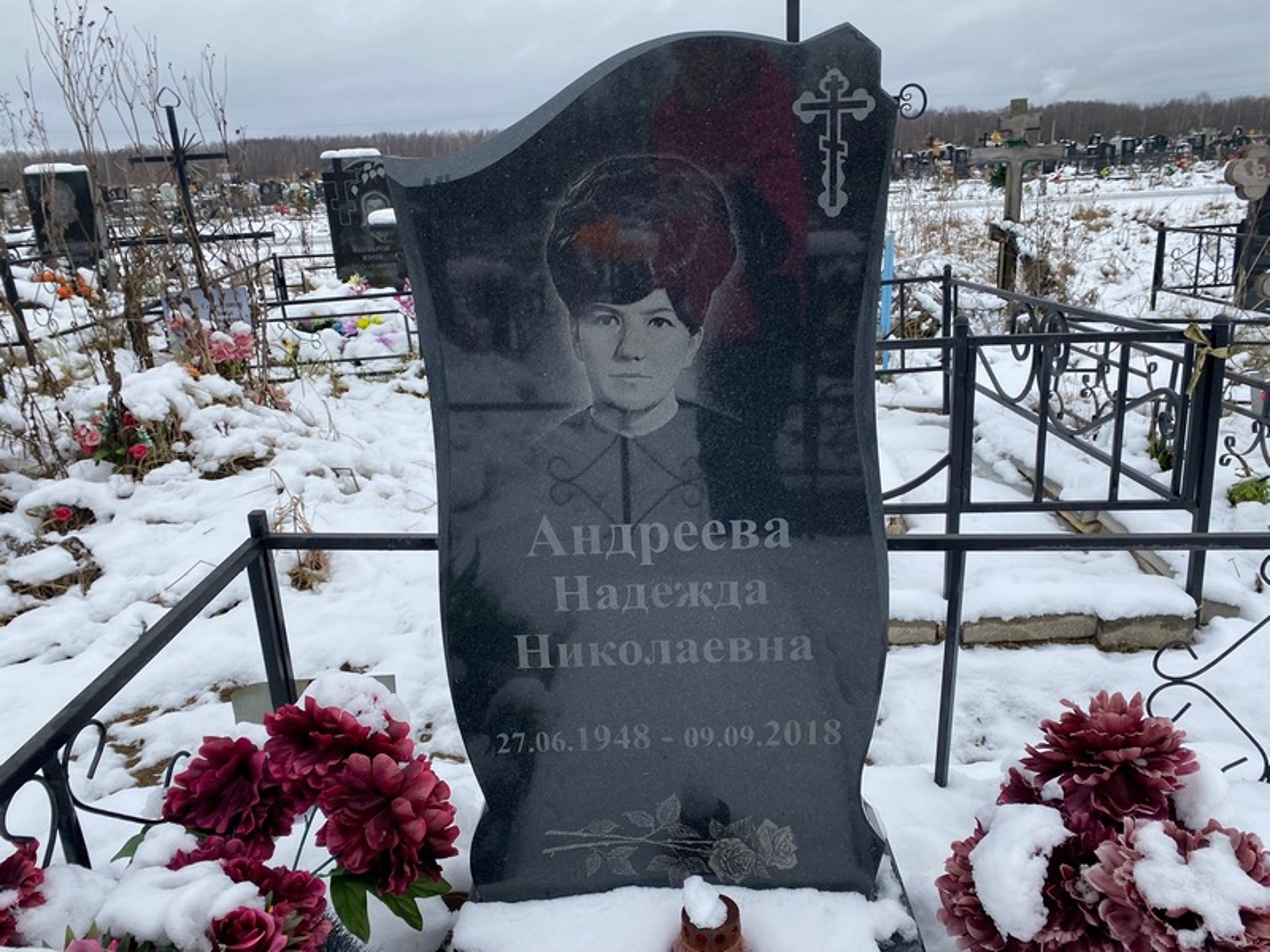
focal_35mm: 26
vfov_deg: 53.1
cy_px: 476
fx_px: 954
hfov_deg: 67.3
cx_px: 635
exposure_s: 1/379
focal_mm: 4.25
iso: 32
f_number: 1.8
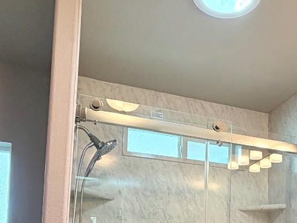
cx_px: 231
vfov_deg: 30.3
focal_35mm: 43
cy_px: 241
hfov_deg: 42.2
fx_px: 369
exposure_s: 1/120
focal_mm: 2.22
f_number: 2.2
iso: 200
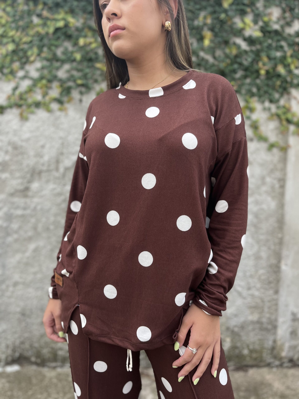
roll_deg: -1.0
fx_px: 299
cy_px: 200
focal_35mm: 26
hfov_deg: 53.1
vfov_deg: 67.3
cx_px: 150
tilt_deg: -5.8
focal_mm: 5.1
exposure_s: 1/544
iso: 50
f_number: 1.6
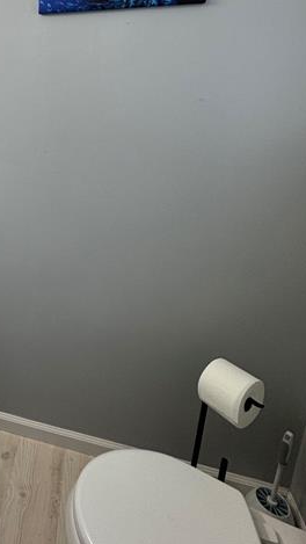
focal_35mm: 25
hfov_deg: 39.4
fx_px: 360
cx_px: -14
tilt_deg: -14.9
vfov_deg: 72.0
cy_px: 184
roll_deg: +2.8
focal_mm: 2.22
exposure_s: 1/120
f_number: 2.2
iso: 125
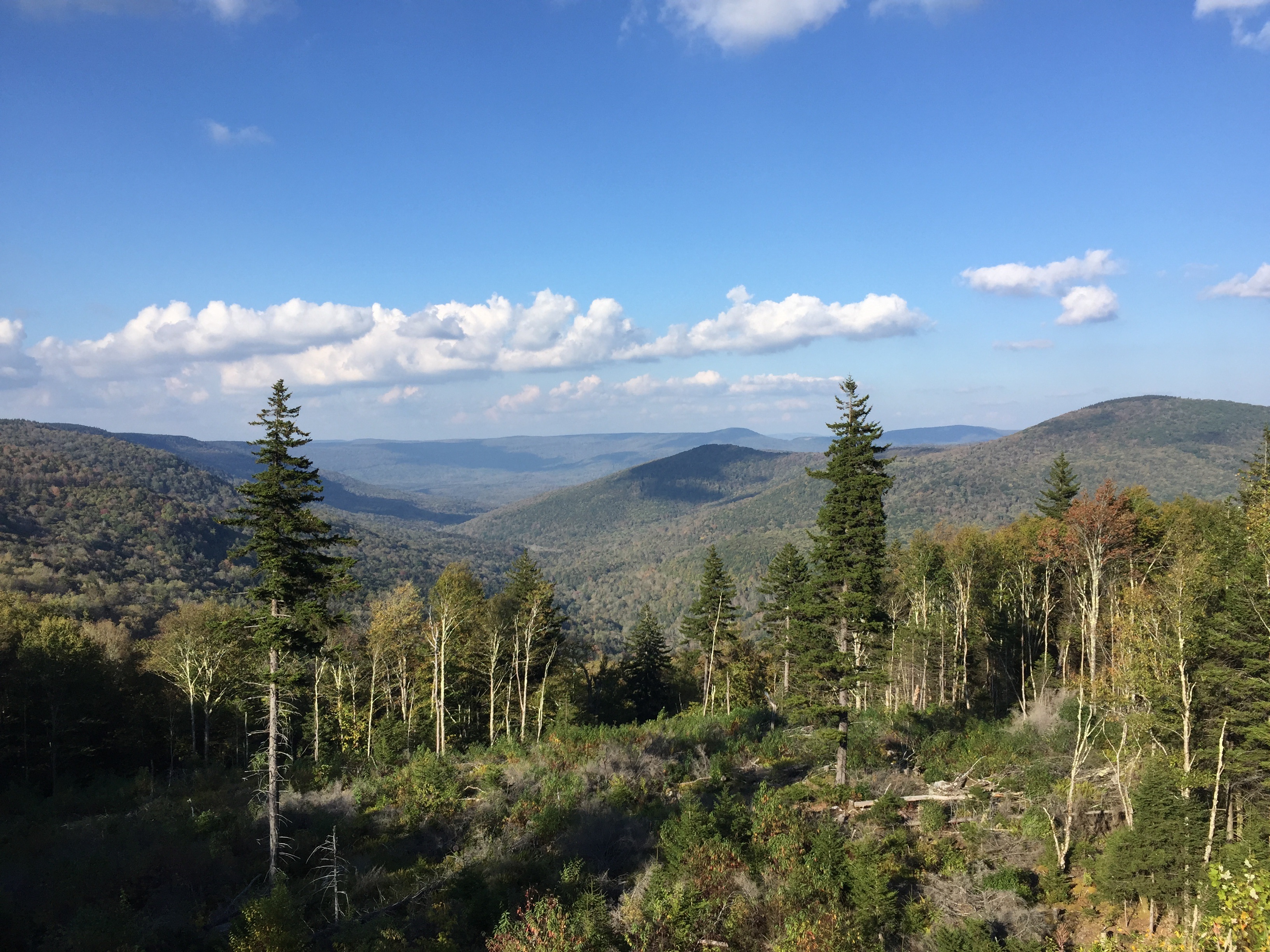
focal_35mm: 29
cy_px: 476
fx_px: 1064
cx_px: 635
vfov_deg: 48.2
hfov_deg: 61.7
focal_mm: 4.15
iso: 32
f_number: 2.2
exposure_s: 1/1522
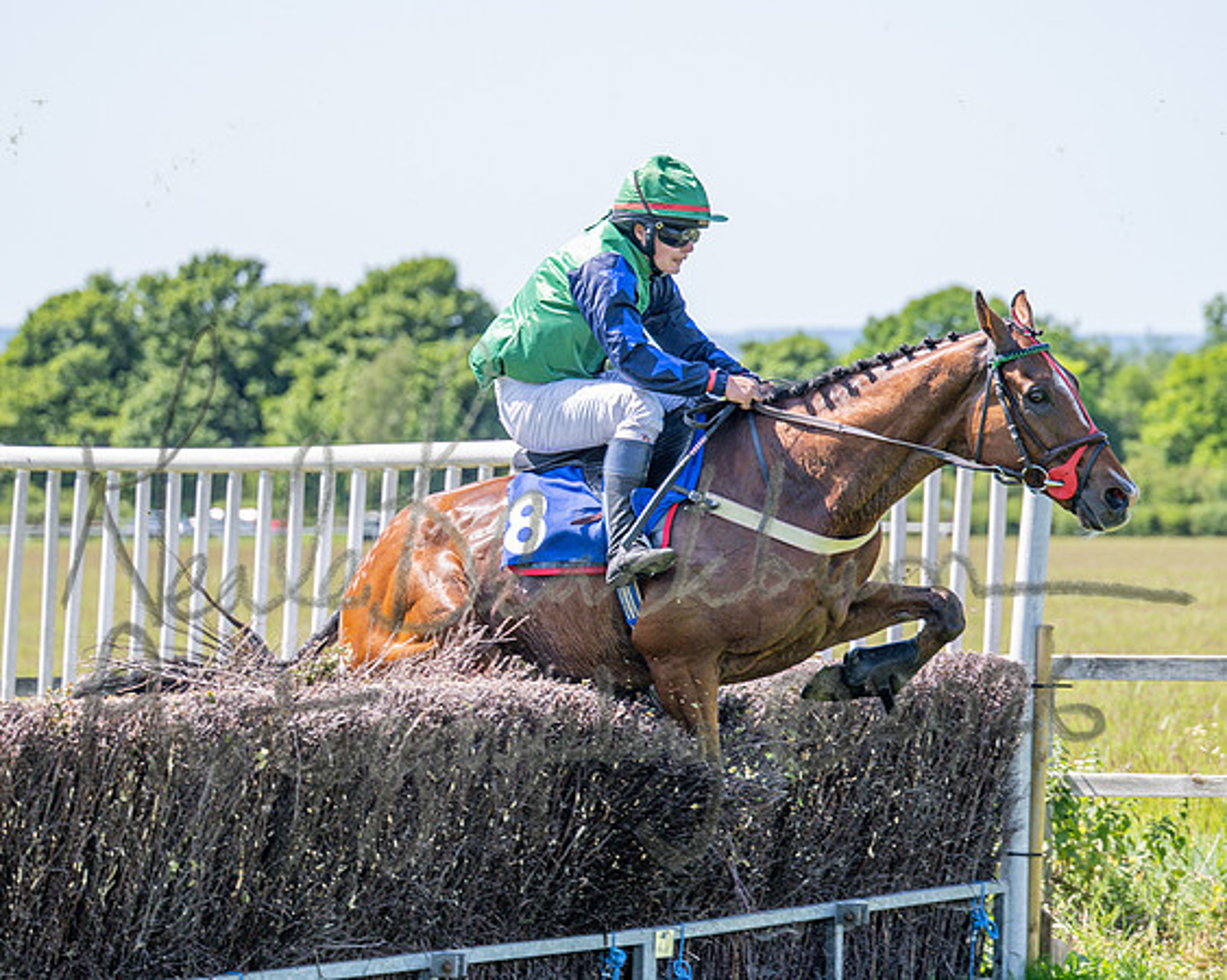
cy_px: 490
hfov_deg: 12.4
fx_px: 5644
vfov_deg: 9.9
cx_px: 614
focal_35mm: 155
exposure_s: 1/1600
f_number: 2.8
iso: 200
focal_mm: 92
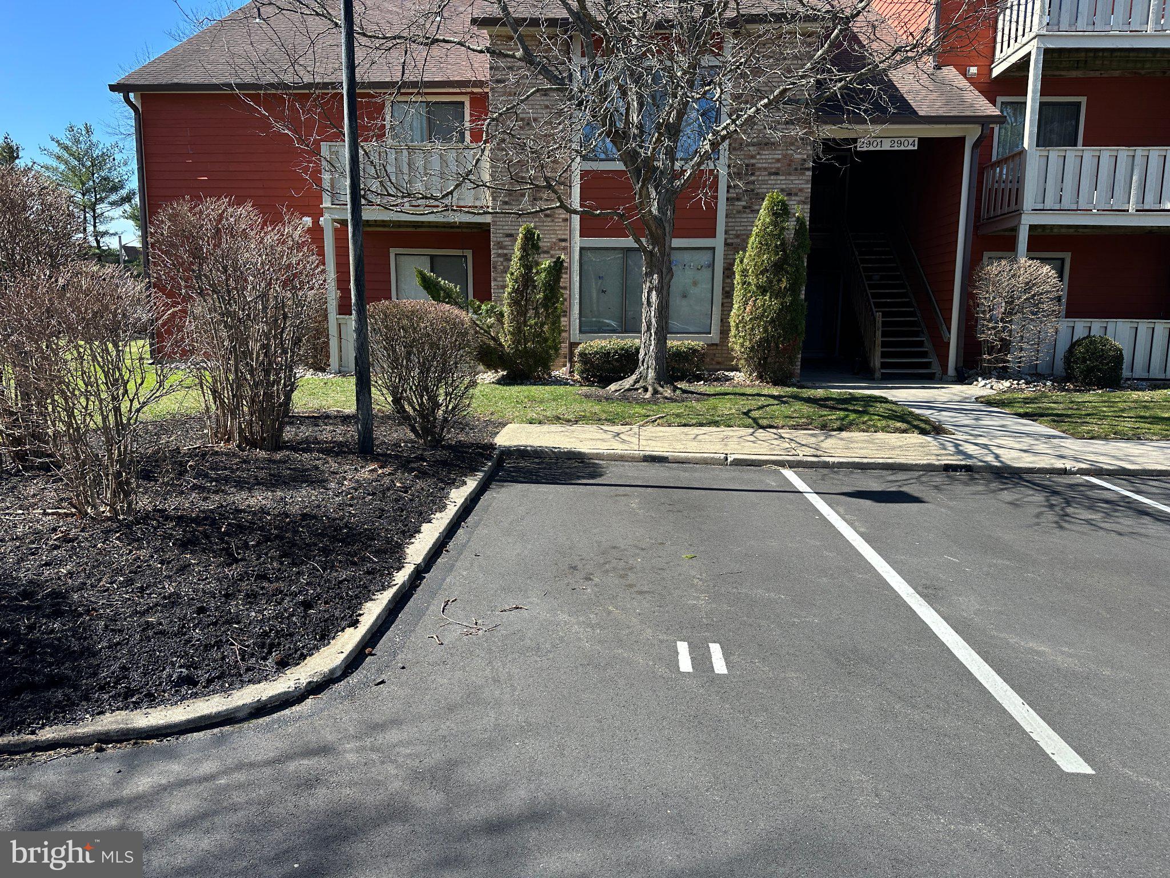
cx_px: 585
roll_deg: -0.7
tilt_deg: -9.0
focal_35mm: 24
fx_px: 811
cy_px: 439
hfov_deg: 71.6
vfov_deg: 56.8
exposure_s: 1/1779
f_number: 1.78
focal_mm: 6.86
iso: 80
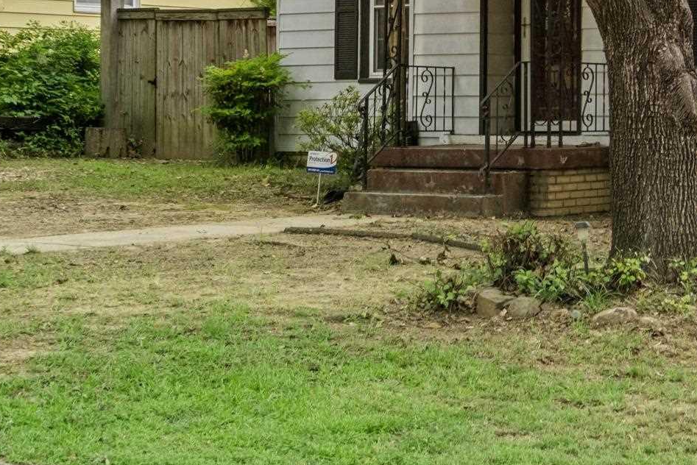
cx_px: 779
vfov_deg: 14.2
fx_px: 1840
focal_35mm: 95
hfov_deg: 20.4
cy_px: 11
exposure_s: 1/80
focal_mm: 24
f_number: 8
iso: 400
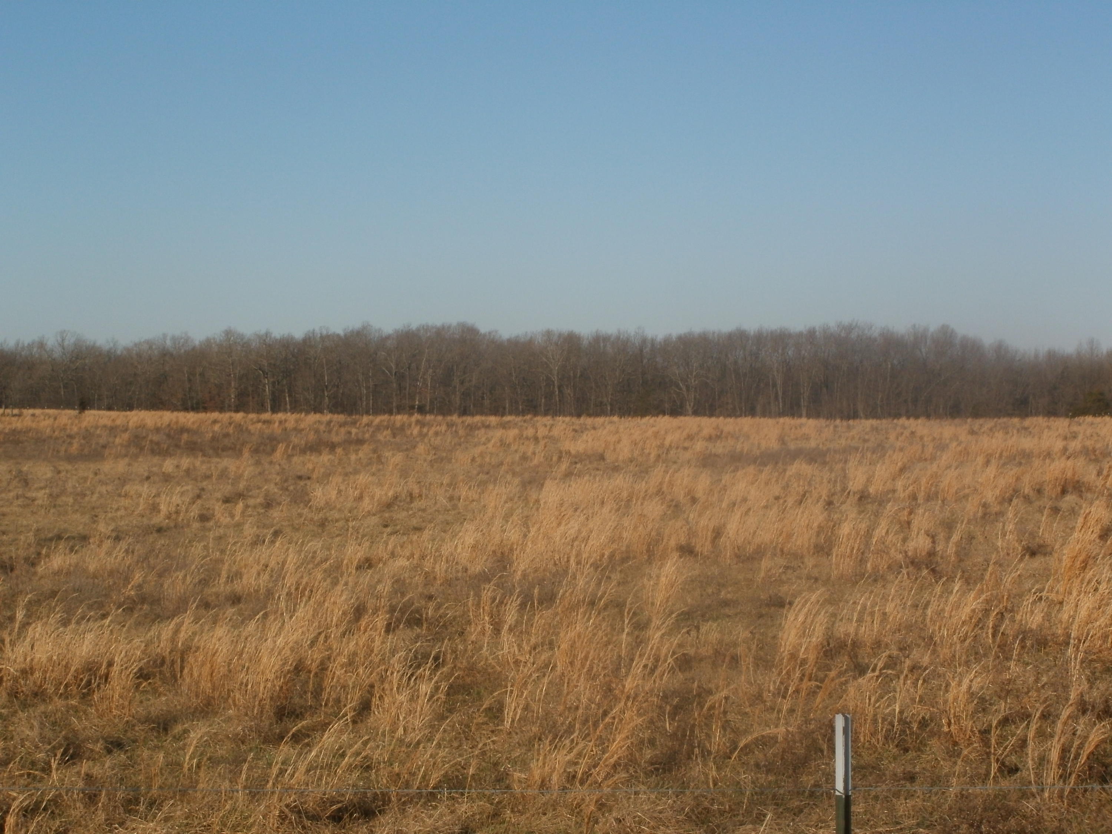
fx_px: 2056
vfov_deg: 22.9
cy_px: 417
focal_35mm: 64
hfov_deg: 30.3
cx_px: 556
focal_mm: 11.2
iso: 100
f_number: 7.3
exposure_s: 1/400
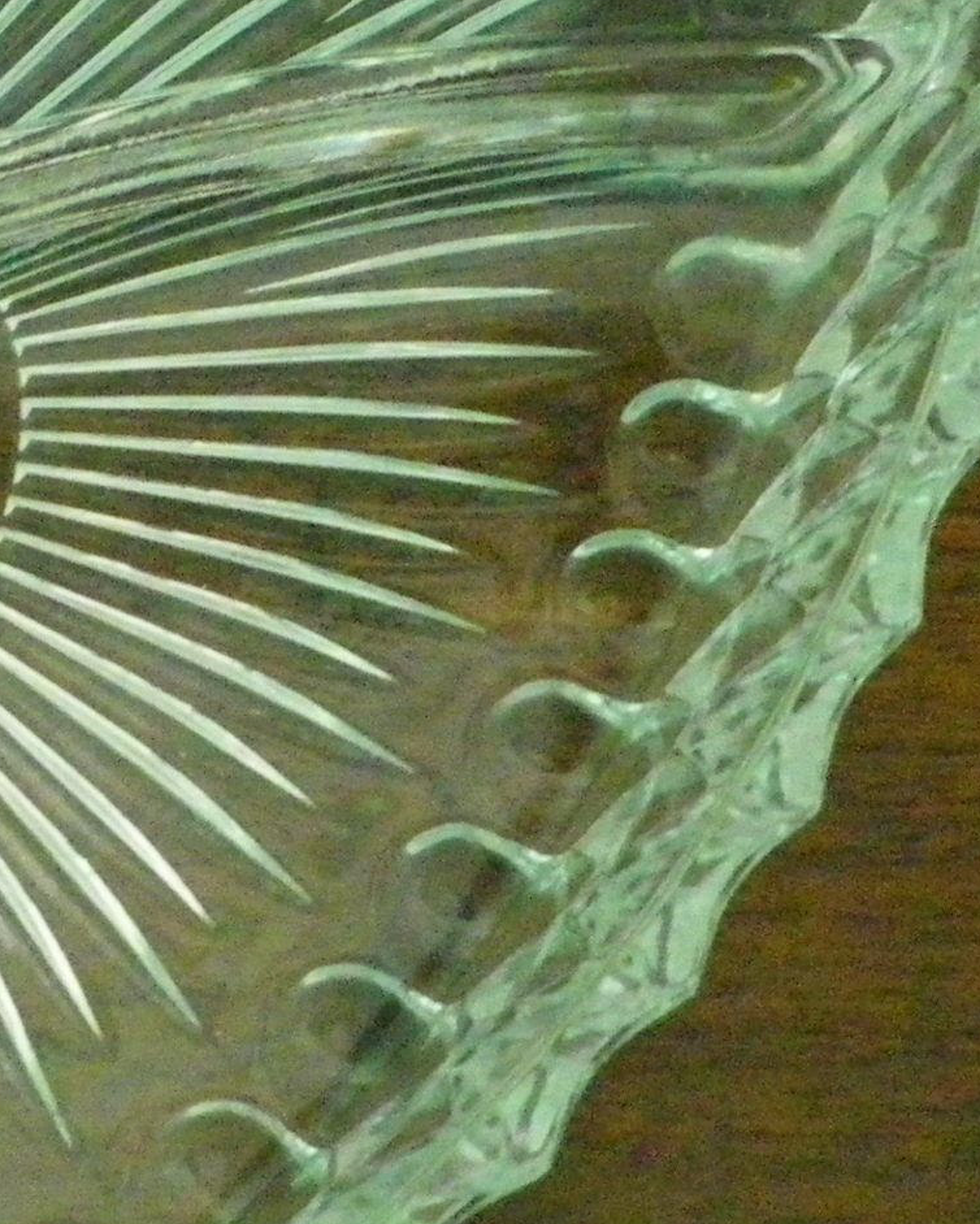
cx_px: 204
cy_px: 461
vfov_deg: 16.5
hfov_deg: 13.2
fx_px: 4204
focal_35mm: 116
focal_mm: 4.9
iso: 800
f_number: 2.6
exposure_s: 1/20
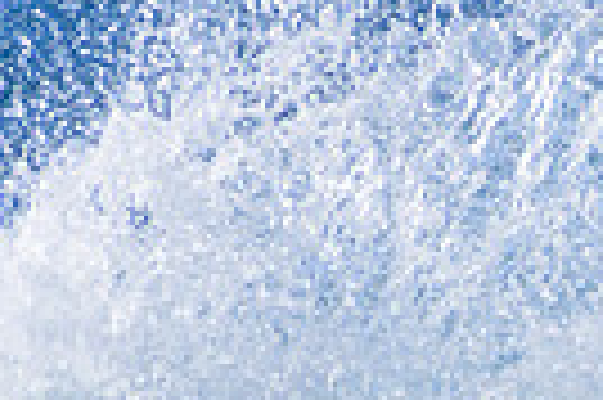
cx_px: 1143
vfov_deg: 0.3
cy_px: 613
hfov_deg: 0.5
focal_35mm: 4327
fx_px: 72388
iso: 1250
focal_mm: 1000
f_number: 11
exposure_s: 1/2000
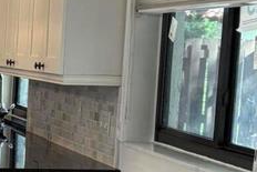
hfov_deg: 13.4
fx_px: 1000
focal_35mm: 140
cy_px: 181
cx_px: -183
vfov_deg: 9.7
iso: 100
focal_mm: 5.96
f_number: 1.6
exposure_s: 1/60
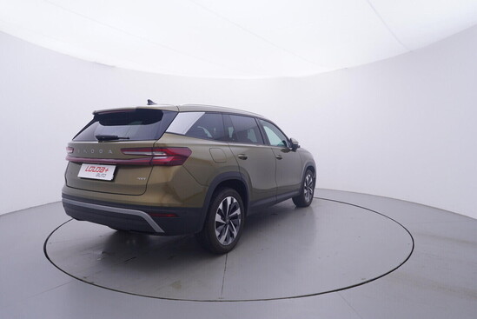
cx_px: 238
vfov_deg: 56.2
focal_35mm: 22
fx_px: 298
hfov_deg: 77.3
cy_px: 160
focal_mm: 15
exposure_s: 1/80
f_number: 5
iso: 200
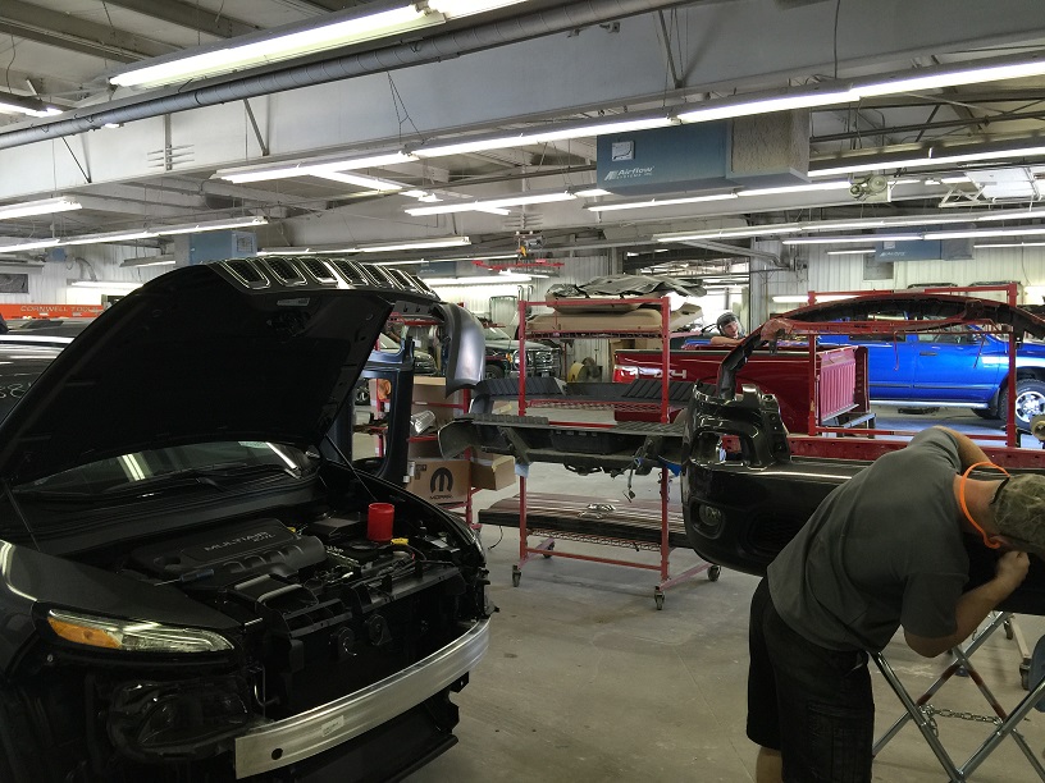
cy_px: 392
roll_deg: +0.1
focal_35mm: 29
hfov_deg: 61.7
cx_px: 522
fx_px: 875
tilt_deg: -4.7
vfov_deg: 48.2
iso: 50
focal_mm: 4.15
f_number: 2.2
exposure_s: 1/30
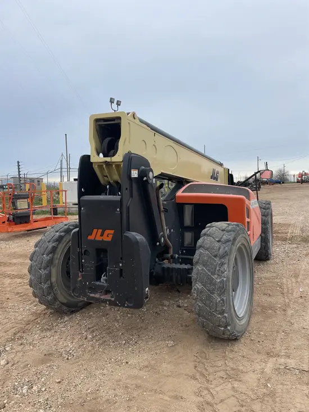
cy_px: 206
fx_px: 309
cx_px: 154
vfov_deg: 67.3
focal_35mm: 26
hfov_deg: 53.1
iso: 32
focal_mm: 4.2
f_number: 1.6
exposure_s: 1/450
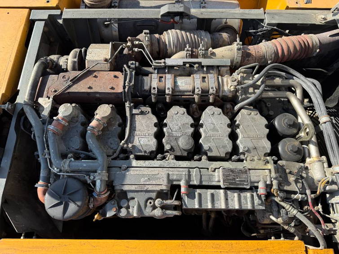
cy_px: 127
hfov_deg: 71.6
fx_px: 235
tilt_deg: -68.5
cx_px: 170
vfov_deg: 56.8
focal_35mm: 24
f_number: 1.78
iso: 80
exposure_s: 1/1361
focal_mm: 6.76
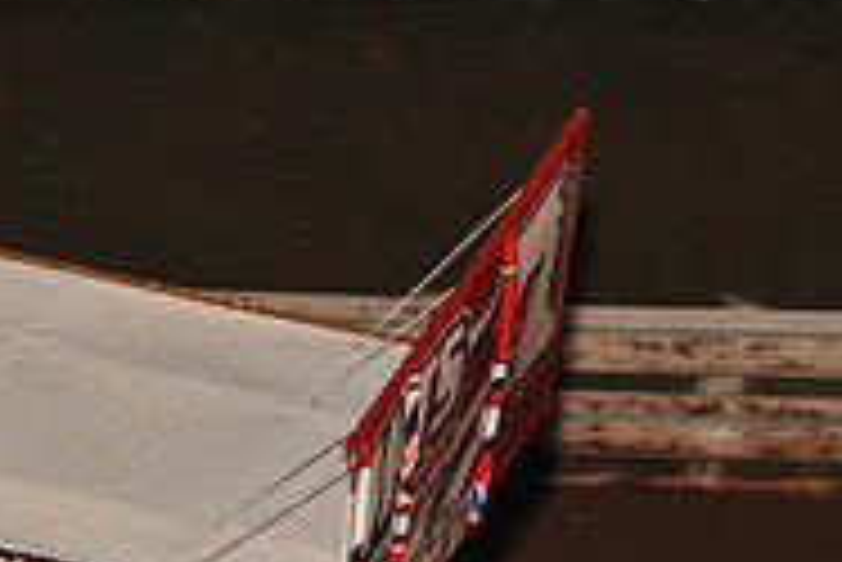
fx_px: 7607
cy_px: 652
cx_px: -149
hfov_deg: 6.3
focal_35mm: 325
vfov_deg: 4.2
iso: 1250
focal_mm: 105
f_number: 6.3
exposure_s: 1/320
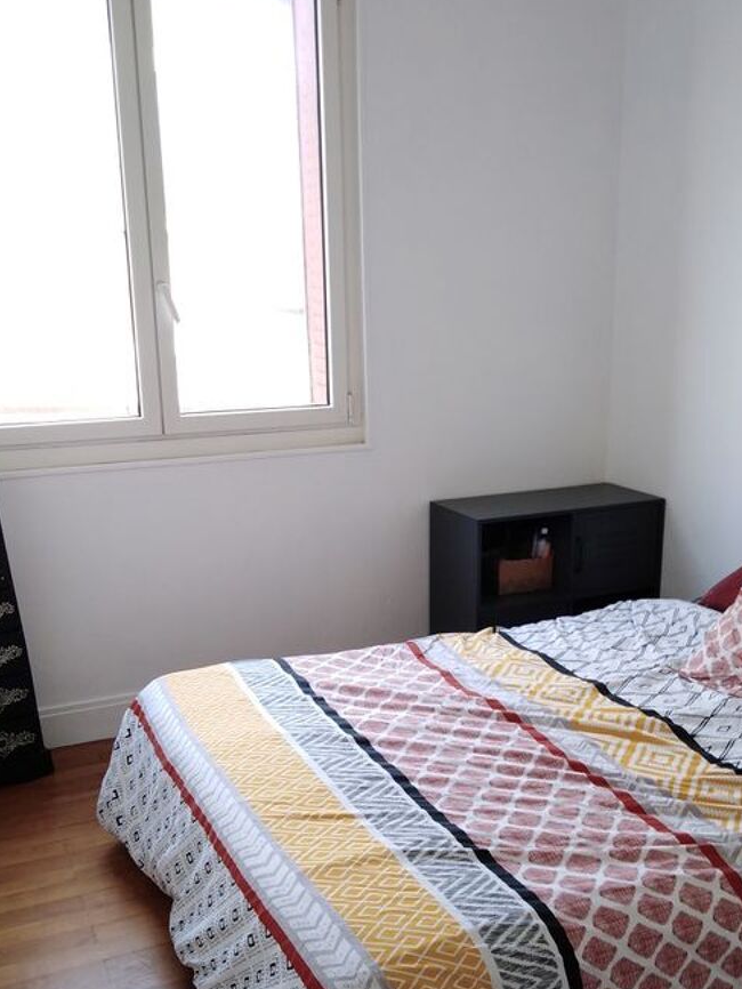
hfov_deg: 36.0
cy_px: 589
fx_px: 1143
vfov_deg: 46.5
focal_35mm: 40
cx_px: 404
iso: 106
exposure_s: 1/33.3
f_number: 2.2
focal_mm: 3.46
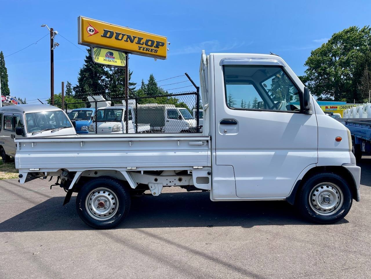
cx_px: 186
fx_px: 268
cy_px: 140
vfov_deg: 54.9
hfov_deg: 69.4
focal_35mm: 25
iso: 32
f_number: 1.6
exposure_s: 1/3086
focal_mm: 5.1
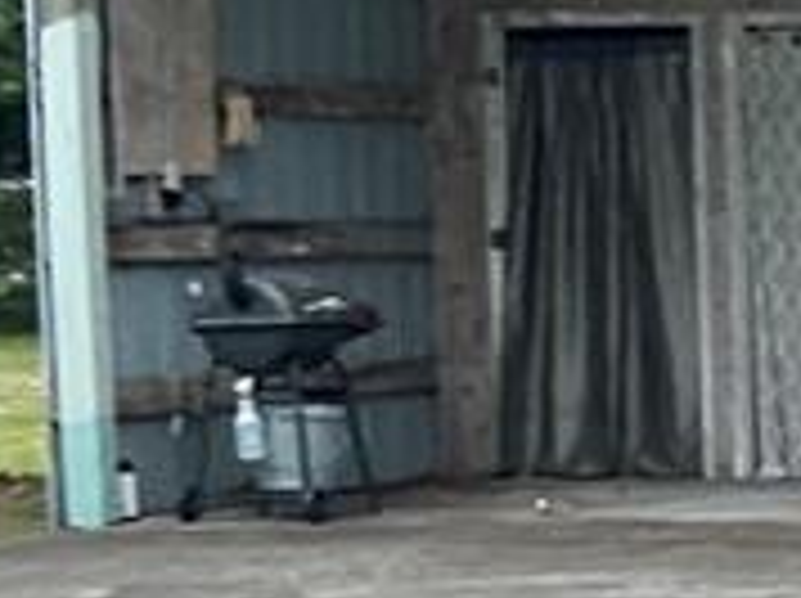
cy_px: 571
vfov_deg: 8.8
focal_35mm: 167
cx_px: 1930
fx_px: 3859
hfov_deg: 10.3
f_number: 1.8
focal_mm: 3
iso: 32
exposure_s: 1/120
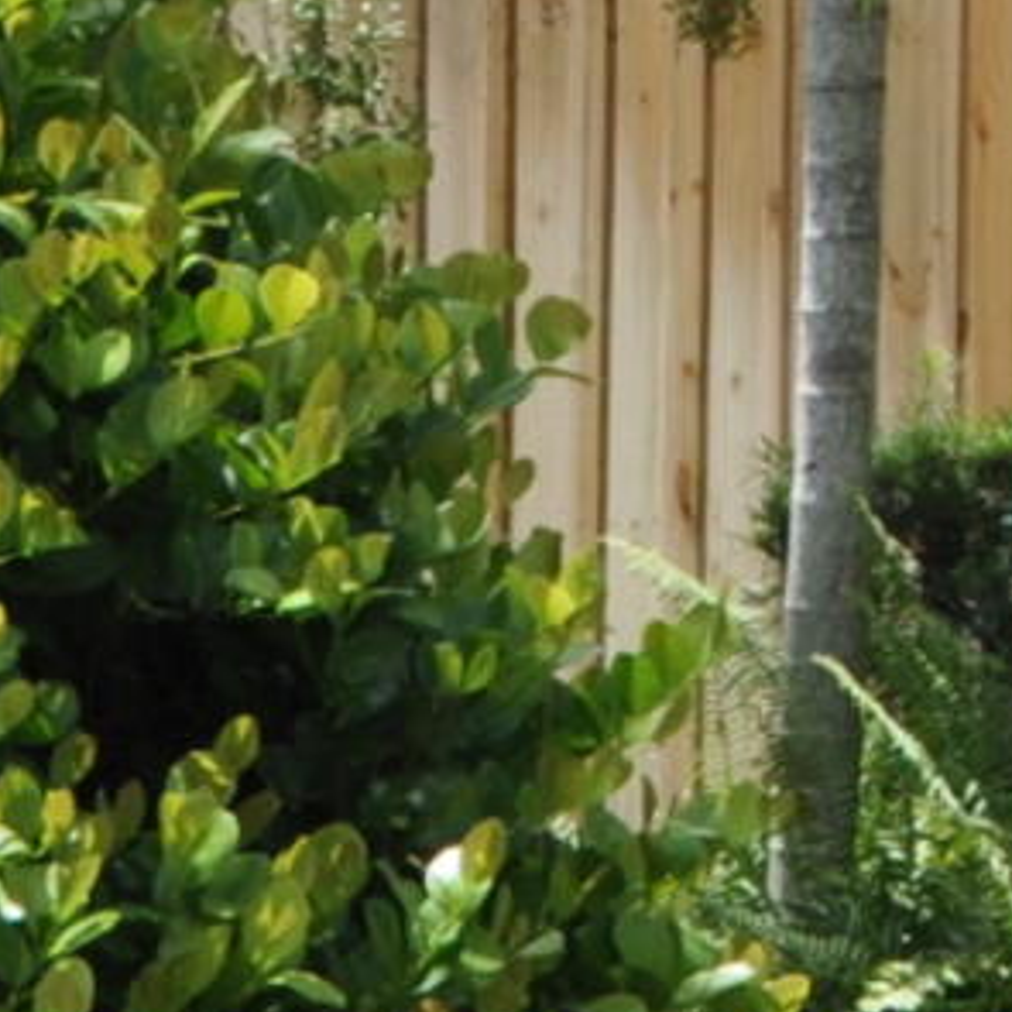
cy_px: -1009
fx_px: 13726
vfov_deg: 4.2
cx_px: 3904
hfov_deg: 4.0
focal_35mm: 415
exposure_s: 1/320
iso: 200
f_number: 9
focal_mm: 32
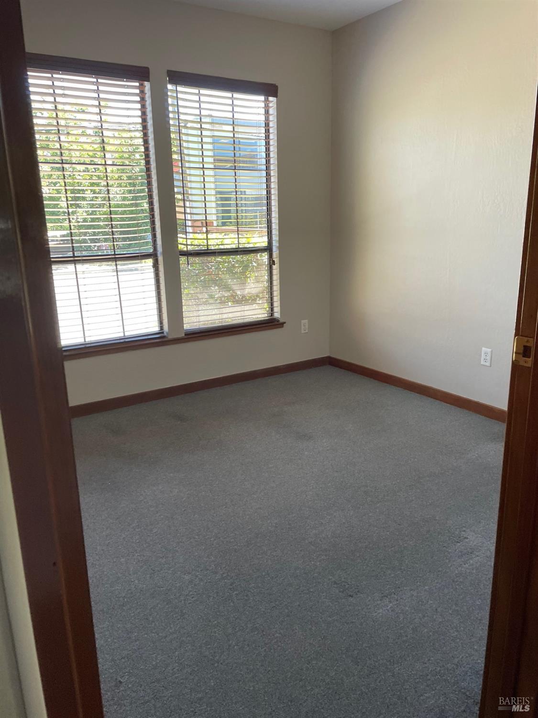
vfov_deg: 67.3
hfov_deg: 53.1
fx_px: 539
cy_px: 359
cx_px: 269
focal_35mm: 26
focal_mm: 4.2
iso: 100
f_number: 1.6
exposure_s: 1/121
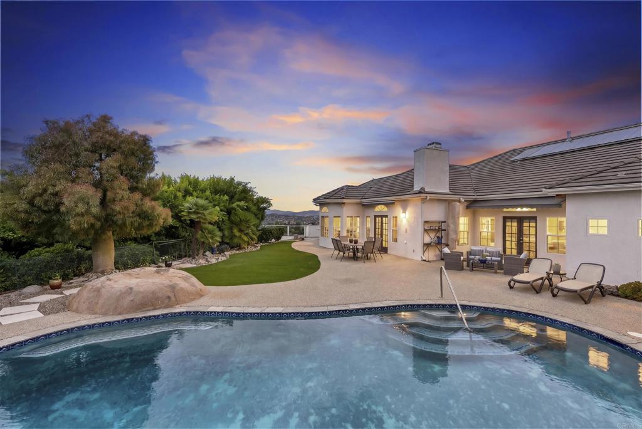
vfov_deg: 73.8
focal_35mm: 16
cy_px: 214
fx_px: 285
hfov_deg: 96.7
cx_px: 321
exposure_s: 1/200
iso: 500
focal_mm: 16
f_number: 8
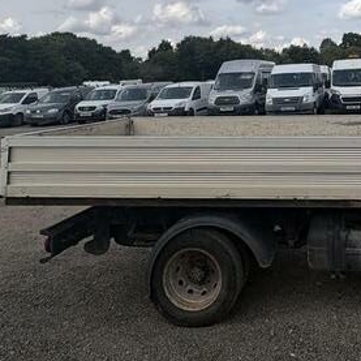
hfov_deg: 38.9
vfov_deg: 39.5
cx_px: 325
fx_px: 472
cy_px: 52
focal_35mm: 40
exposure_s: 1/2674
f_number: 2.2
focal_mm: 2.22
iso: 50
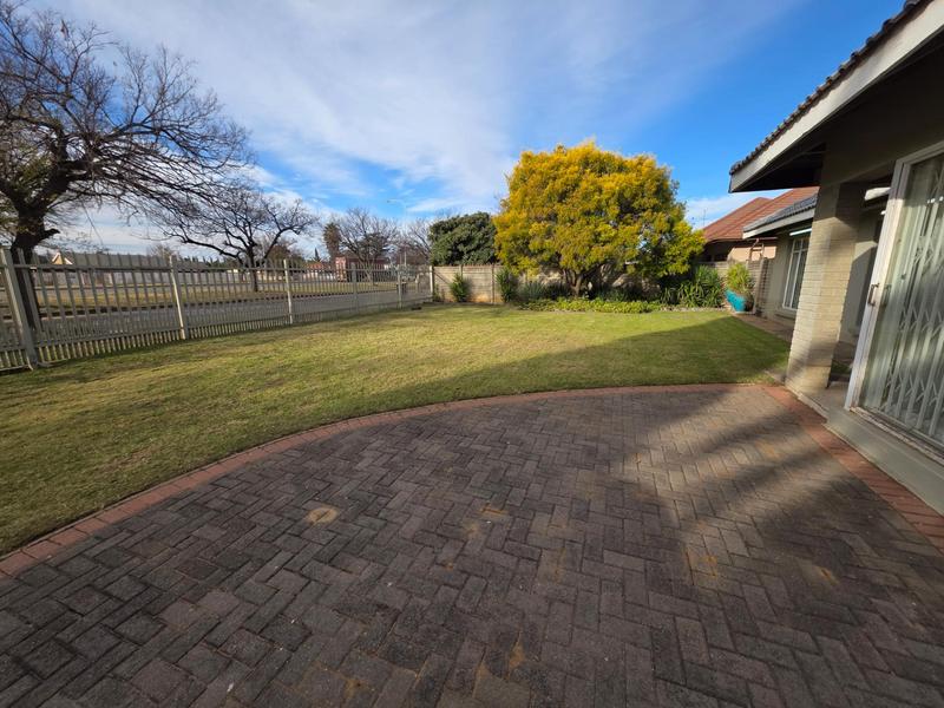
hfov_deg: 106.2
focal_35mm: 13
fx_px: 355
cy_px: 354
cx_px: 472
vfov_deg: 89.9
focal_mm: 2.2
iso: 40
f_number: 1.9
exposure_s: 1/986
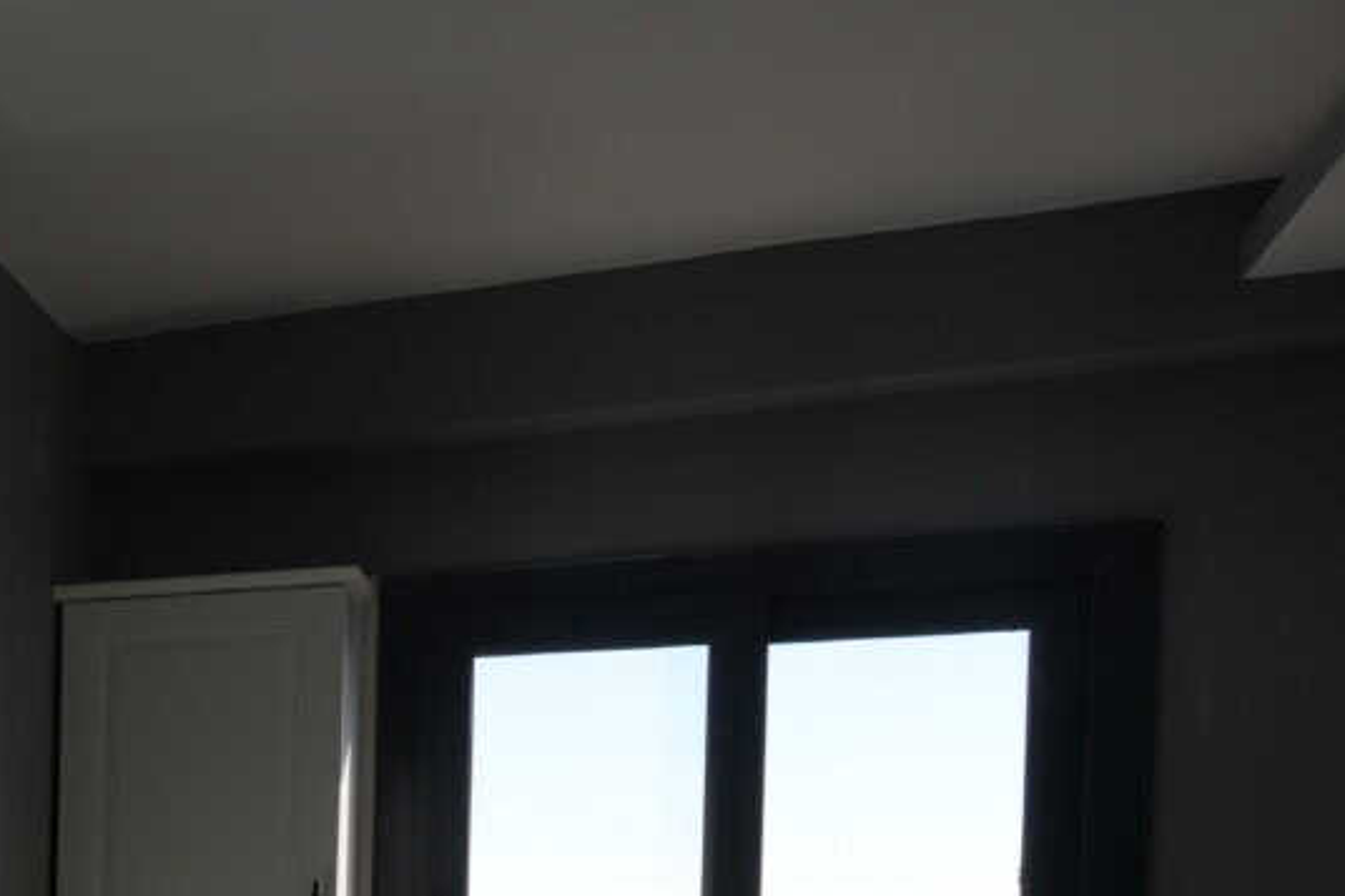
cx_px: -1034
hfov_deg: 21.4
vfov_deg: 19.6
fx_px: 2428
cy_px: 1103
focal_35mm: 65
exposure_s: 1/160
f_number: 6.3
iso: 100
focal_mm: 17
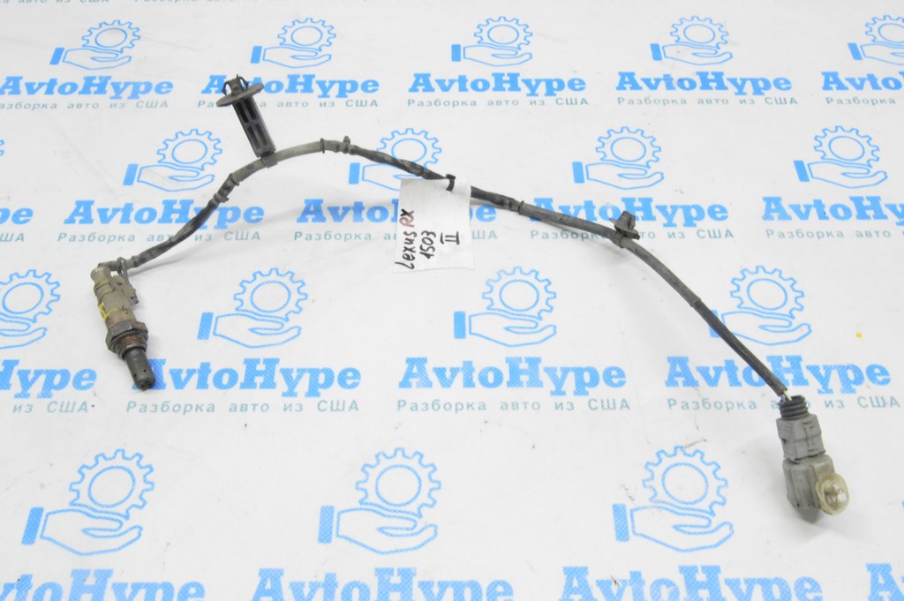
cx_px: 452
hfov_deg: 53.2
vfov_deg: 36.8
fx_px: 903
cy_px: 300
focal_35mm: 36
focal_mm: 24
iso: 6400
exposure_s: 1/15
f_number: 20
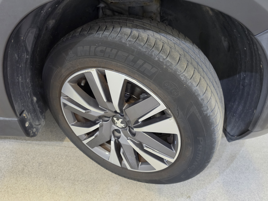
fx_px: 178
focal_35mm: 23
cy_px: 100
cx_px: 134
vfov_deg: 58.9
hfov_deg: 73.9
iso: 500
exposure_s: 1/100
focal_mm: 6.5
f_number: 1.4
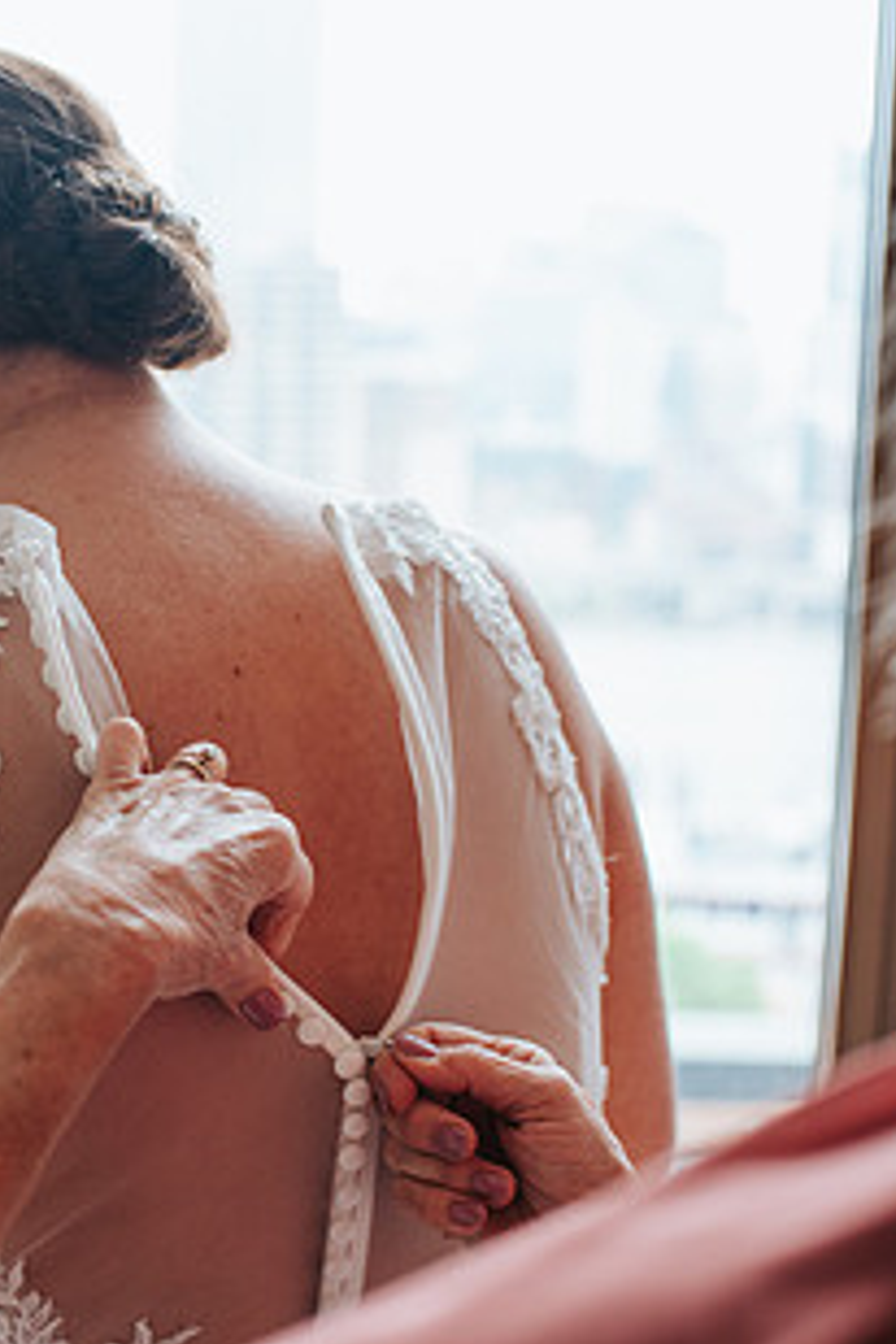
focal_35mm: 51
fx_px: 1904
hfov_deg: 26.3
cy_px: 792
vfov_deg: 38.8
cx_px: 291
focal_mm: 35
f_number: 3.2
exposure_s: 1/200
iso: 640
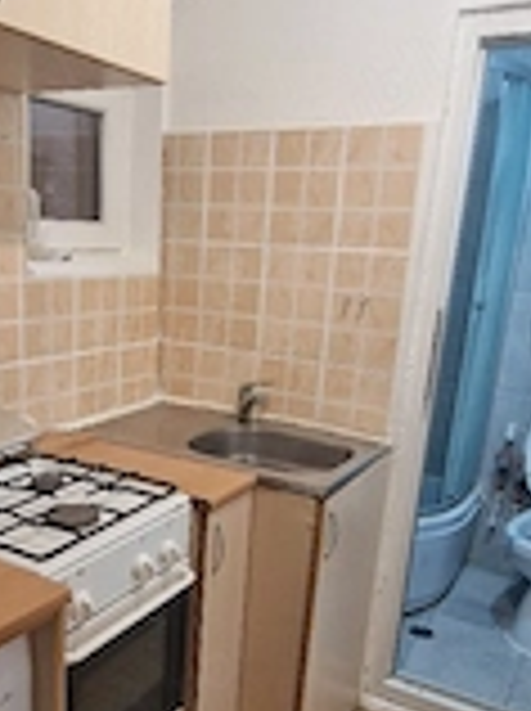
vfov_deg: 54.6
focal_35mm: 33
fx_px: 677
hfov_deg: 42.3
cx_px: 180
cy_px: 459
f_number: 2.2
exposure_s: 1/50
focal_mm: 2.2
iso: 160
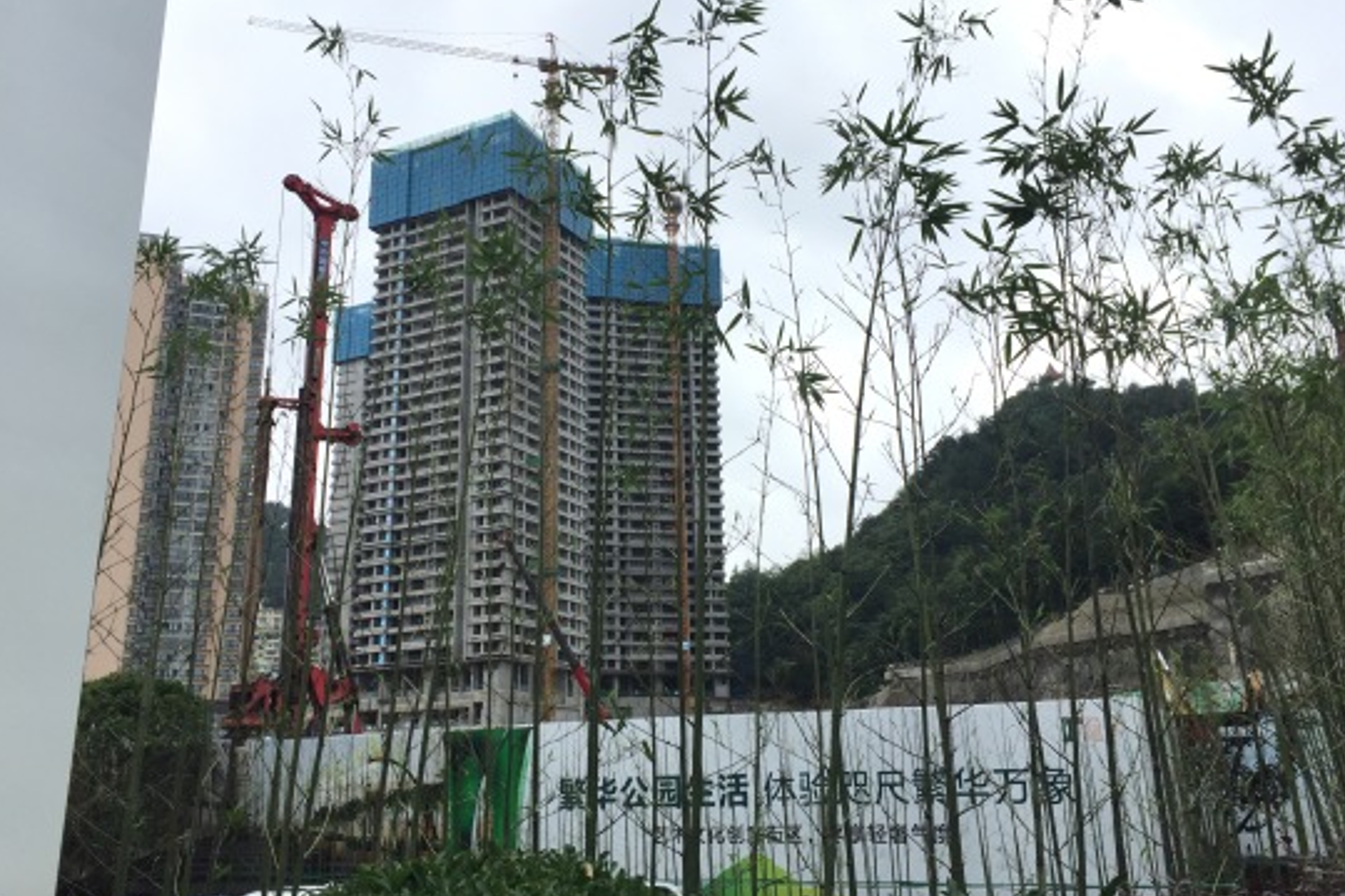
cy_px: 428
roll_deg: -1.0
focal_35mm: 32
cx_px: 659
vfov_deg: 41.1
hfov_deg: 58.7
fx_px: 1195
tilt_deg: +19.2
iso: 32
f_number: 2.2
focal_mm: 4.15
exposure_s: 1/1199
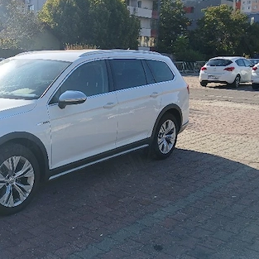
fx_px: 372
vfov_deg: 38.1
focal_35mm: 44
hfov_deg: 36.8
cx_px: 46
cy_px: 162
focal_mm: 3.98
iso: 20
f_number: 1.8
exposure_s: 1/435
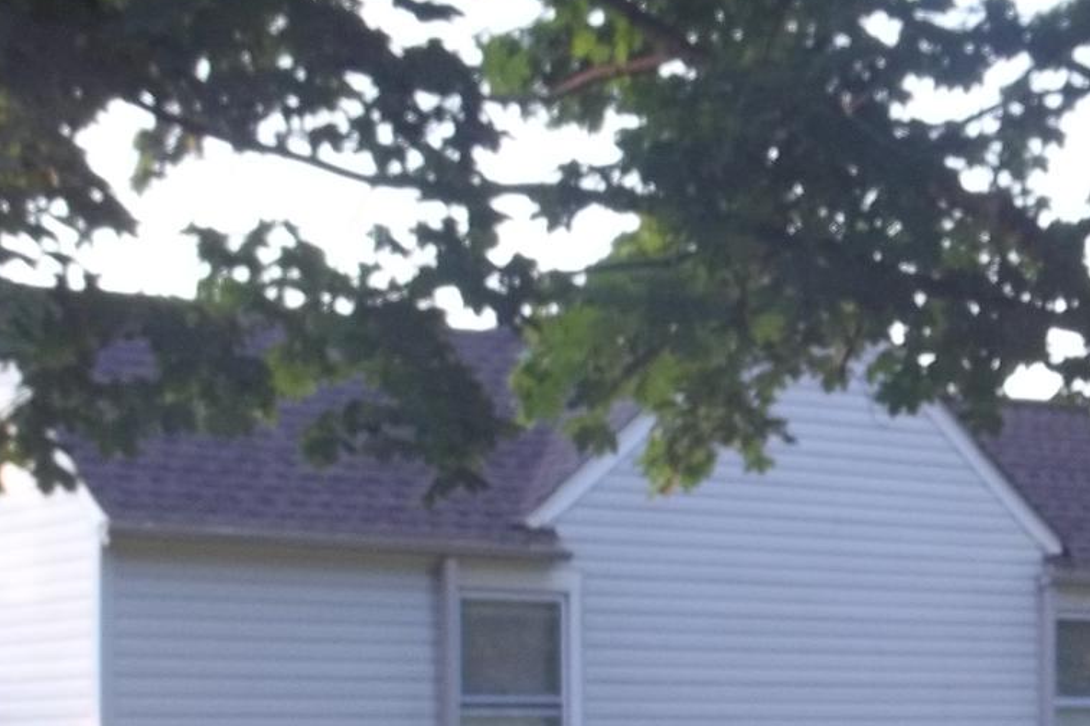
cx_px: 1094
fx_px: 2816
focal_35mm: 93
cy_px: 671
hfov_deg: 21.2
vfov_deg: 14.5
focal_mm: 5.9
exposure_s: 1/60
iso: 64
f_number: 3.3
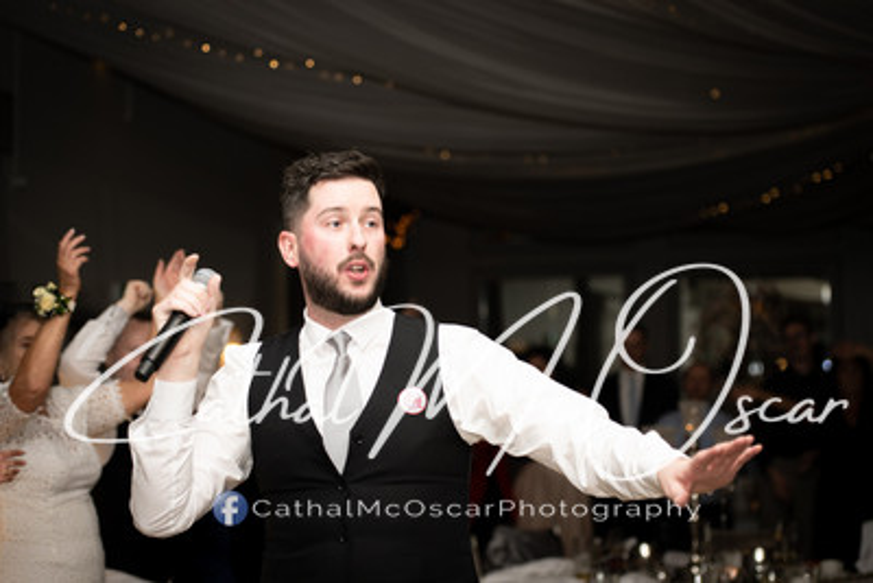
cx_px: 436
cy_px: 292
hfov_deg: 20.4
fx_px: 2426
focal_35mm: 100
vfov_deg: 13.7
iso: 400
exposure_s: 1/200
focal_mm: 100
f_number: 2.8
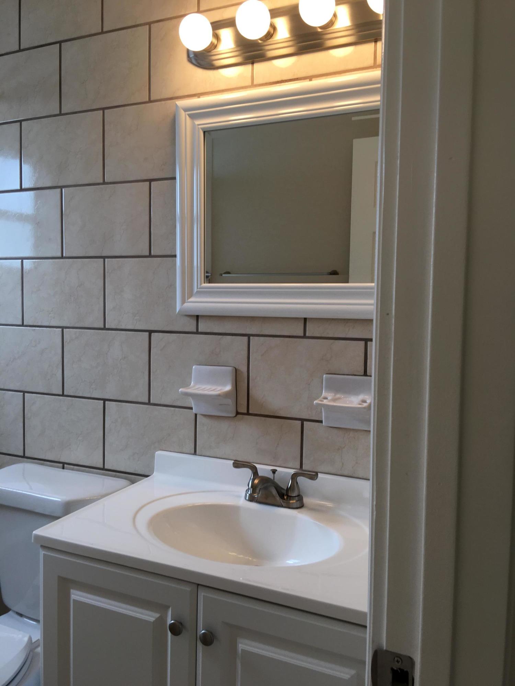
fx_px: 575
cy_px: 343
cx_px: 258
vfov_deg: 61.7
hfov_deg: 48.2
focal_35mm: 29
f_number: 2.2
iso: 25
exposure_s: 1/60
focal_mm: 4.15
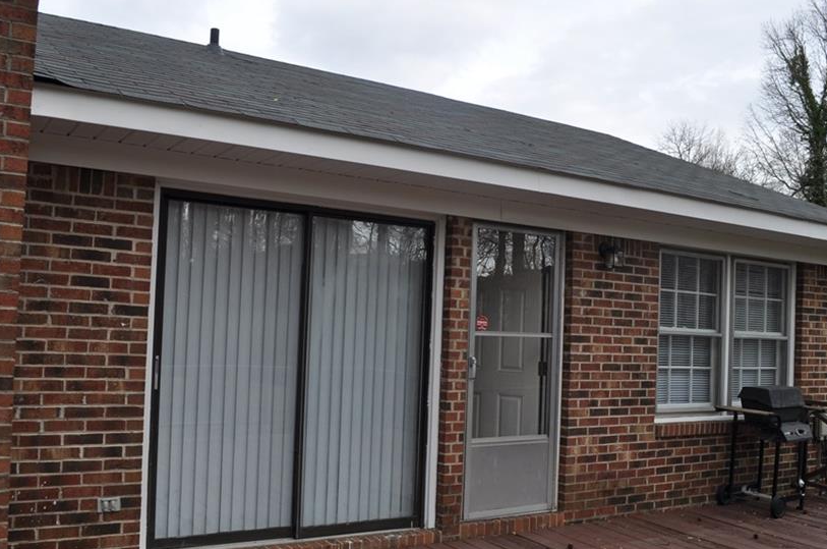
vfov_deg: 38.7
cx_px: 419
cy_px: 310
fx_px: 780
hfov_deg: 55.9
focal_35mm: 34
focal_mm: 18
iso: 200
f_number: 8
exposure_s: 1/250
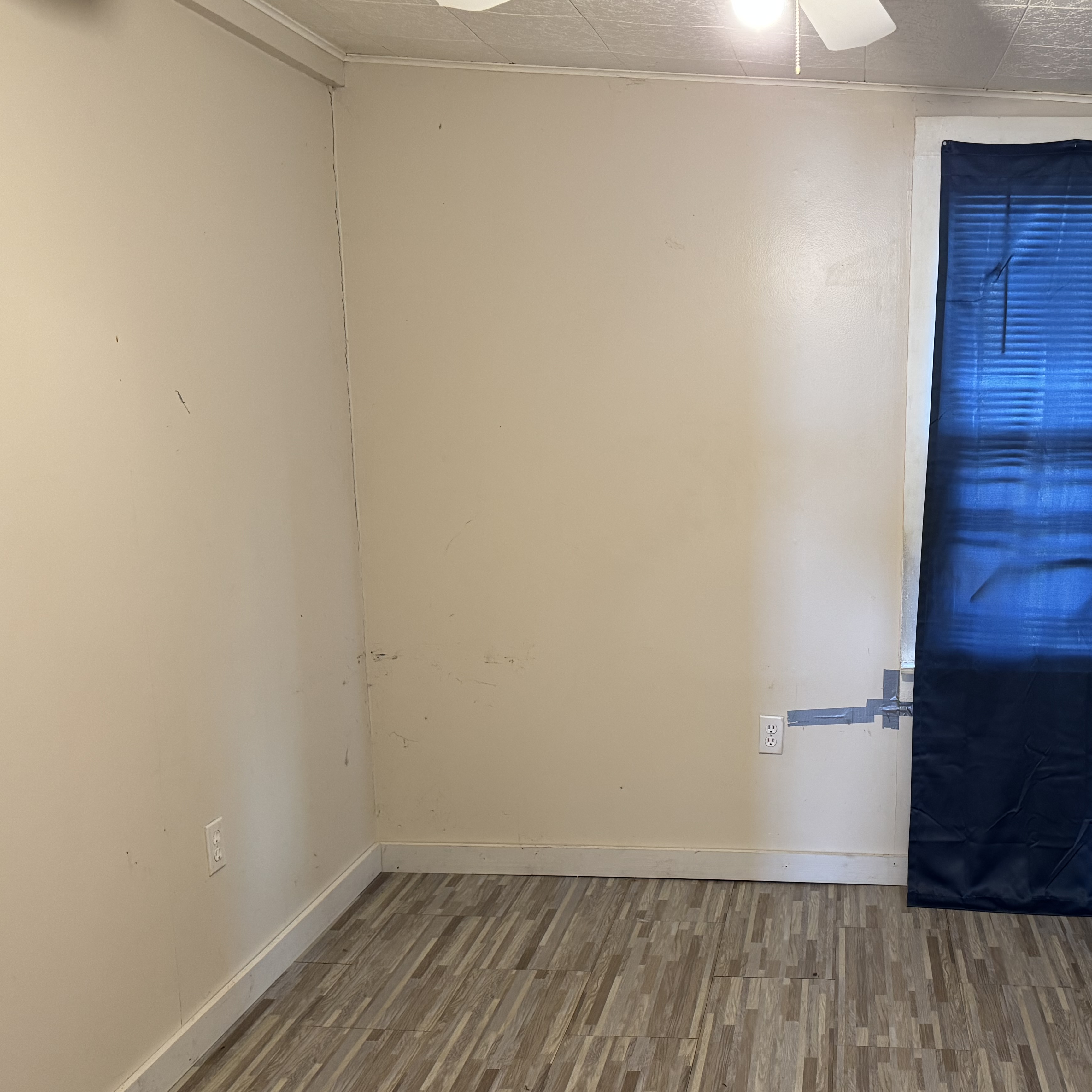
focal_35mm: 35
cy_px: 650
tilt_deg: -11.7
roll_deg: +1.0
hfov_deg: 45.9
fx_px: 1249
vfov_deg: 47.0
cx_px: 789
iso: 320
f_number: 1.78
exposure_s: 1/60
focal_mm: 6.76
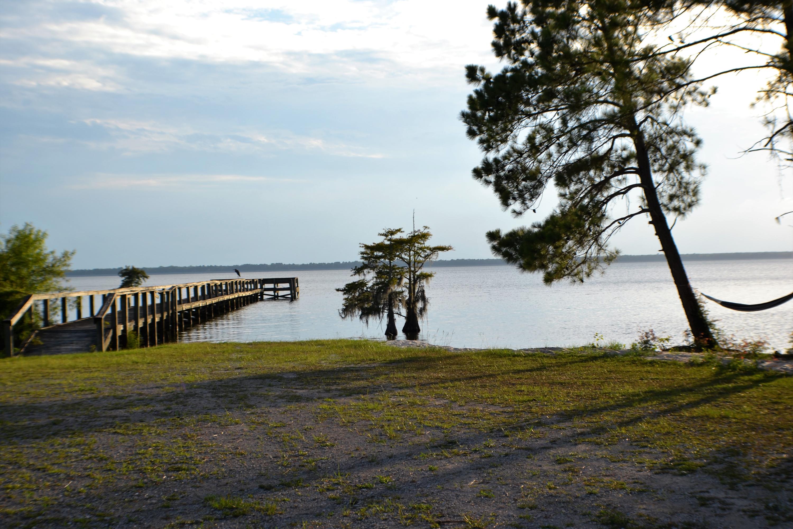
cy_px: 264
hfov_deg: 28.1
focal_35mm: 72
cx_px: 396
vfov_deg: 18.9
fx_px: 1586
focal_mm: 48
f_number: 7.1
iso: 100
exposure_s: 1/200
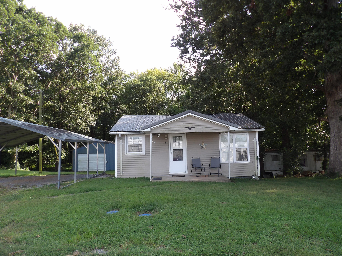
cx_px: 171
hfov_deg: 71.6
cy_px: 128
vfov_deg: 56.8
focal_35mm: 24
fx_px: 237
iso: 100
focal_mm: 4.3
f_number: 2.8
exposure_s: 1/281
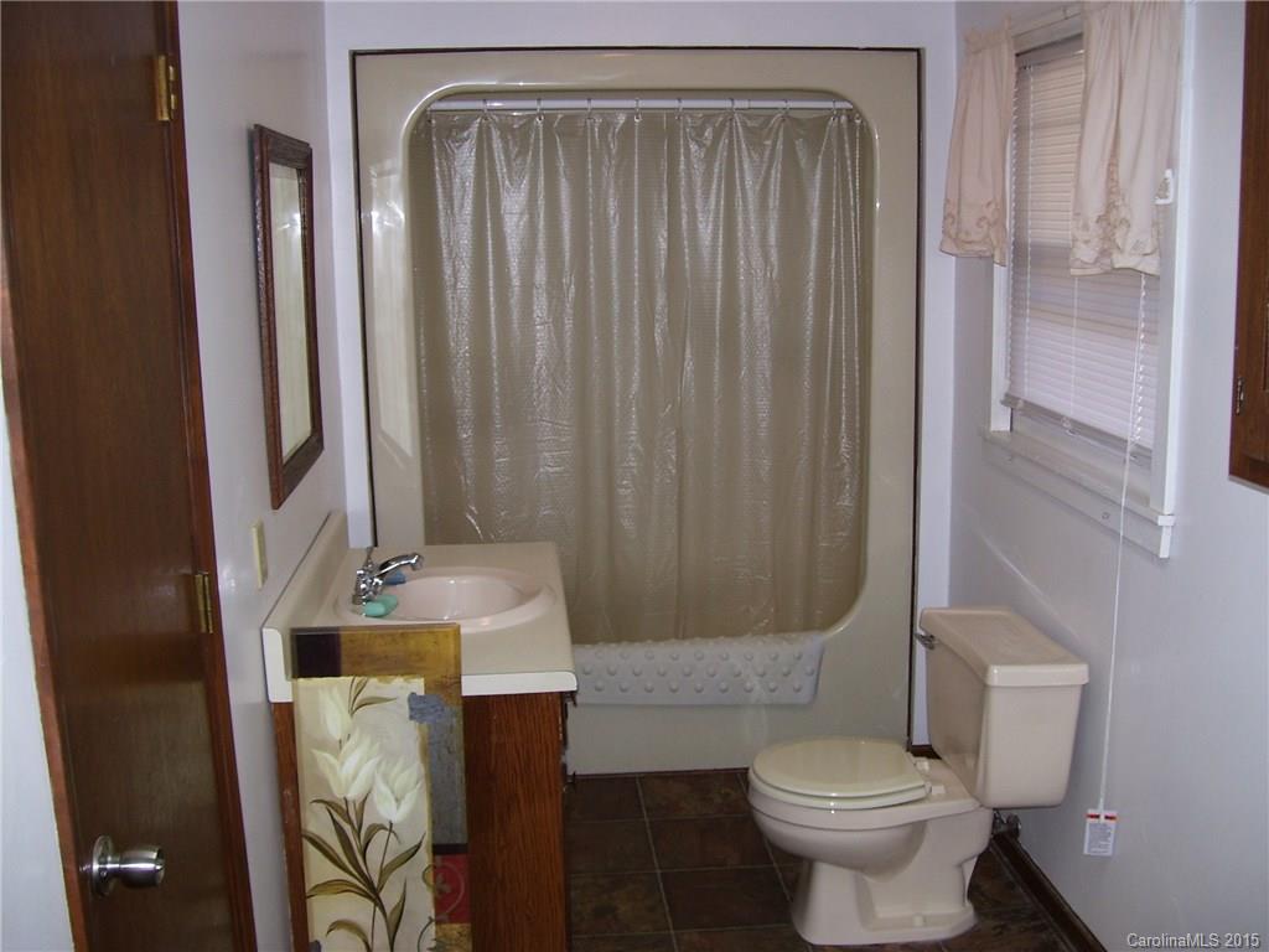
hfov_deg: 51.4
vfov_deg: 39.7
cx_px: 634
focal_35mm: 36
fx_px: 1320
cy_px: 476
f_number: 2.7
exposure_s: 1/60
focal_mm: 6
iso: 80
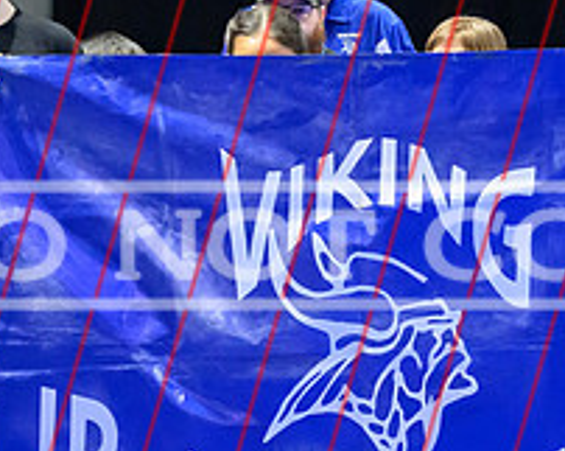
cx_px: 545
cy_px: 373
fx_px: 5126
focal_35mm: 307
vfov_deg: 5.0
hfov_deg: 6.3
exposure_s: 1/320
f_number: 5.6
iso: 9000
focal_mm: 82
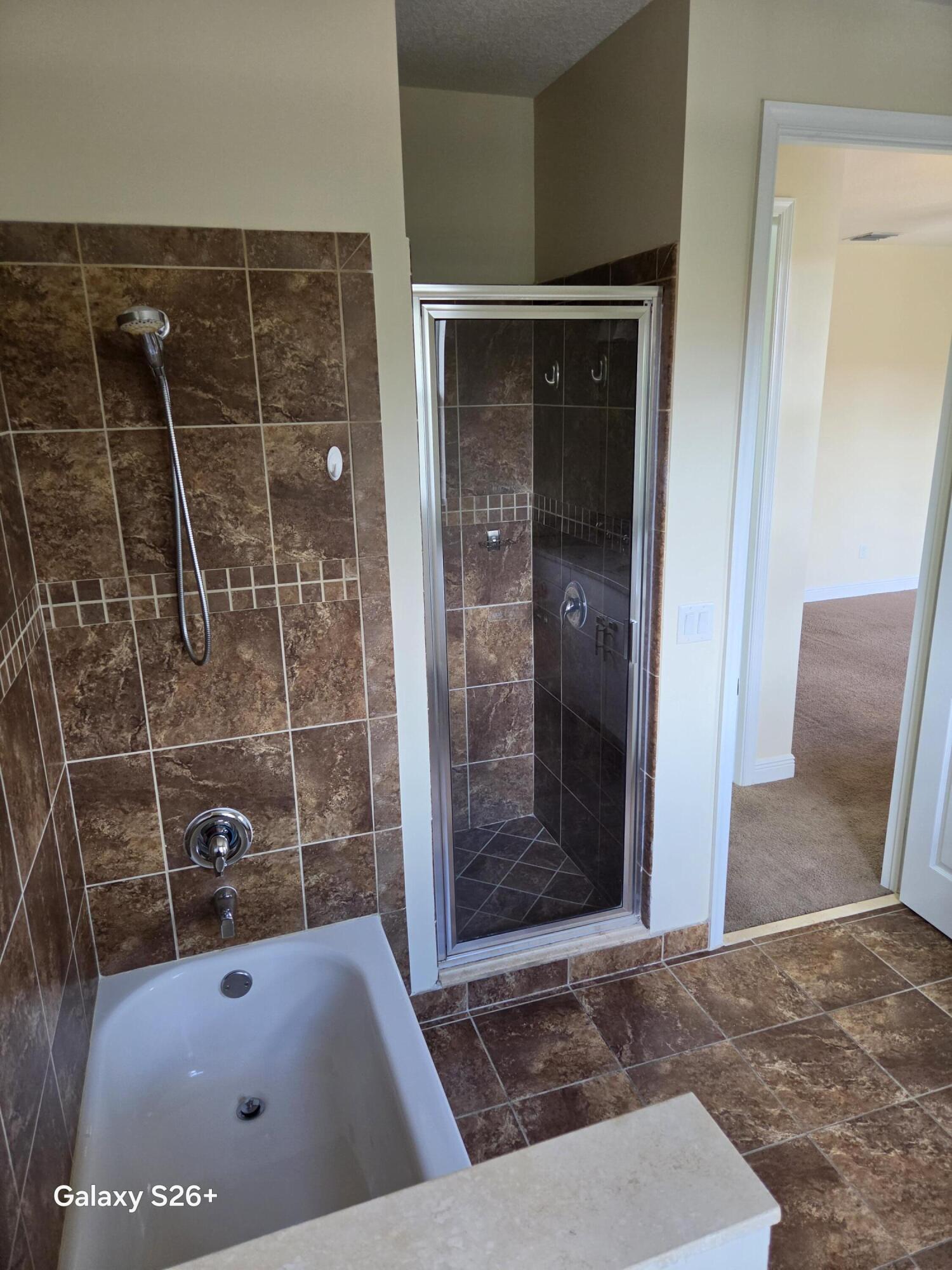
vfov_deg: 73.9
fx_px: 843
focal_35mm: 23
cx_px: 476
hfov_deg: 58.9
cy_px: 635
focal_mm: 5.4
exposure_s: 1/120
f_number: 1.8
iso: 250
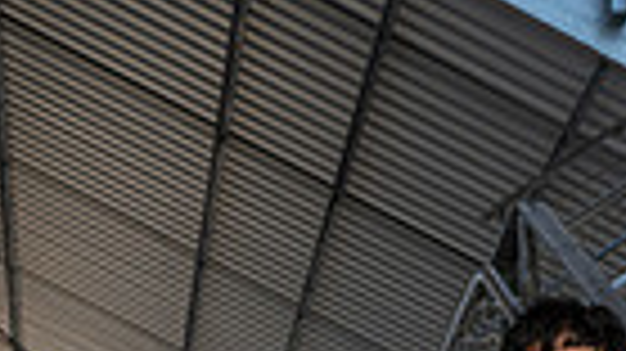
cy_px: 994
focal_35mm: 153
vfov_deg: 7.2
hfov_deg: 14.0
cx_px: 410
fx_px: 2538
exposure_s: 1/250
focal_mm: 45
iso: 250
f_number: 8
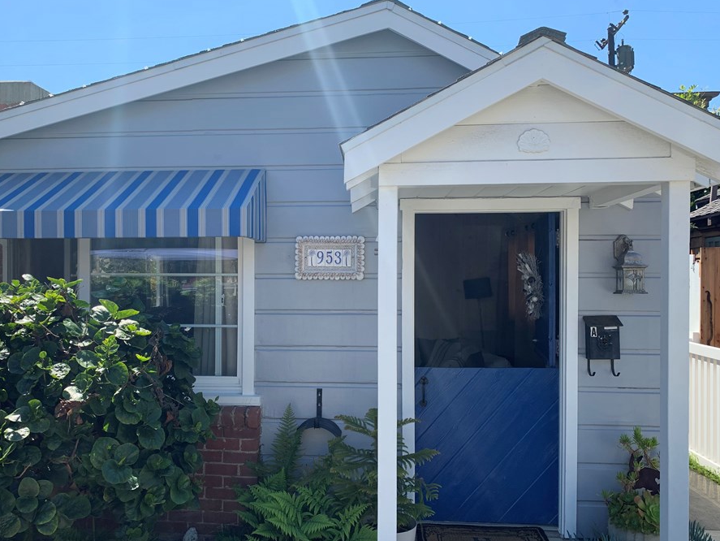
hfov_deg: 59.8
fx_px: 624
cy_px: 287
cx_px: 322
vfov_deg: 46.8
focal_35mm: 30
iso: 25
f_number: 1.8
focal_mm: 4.25
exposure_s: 1/1088
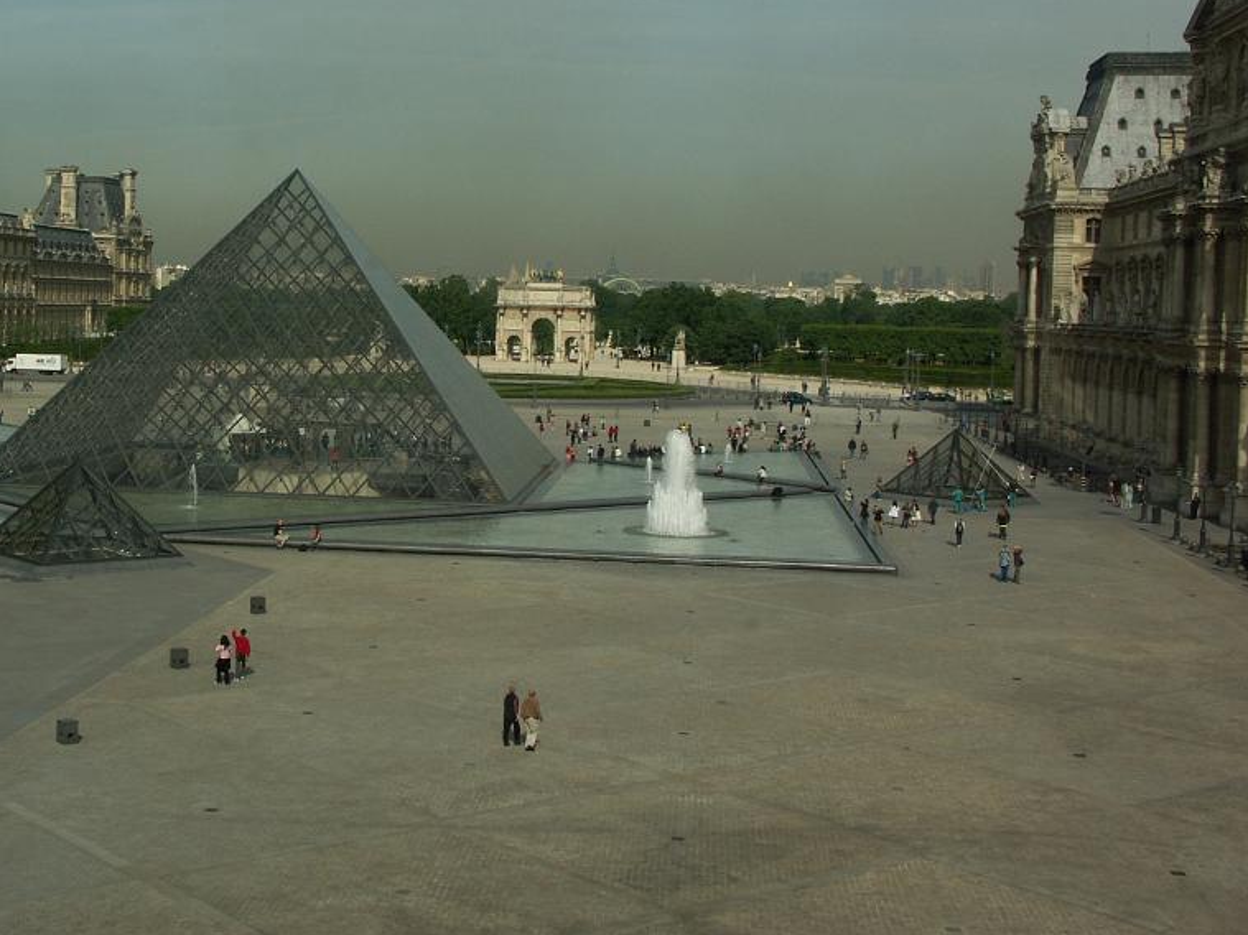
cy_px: 361
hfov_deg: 37.9
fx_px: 1802
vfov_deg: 29.0
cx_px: 435
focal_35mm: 50
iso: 64
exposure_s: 1/400
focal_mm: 9.49
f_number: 8
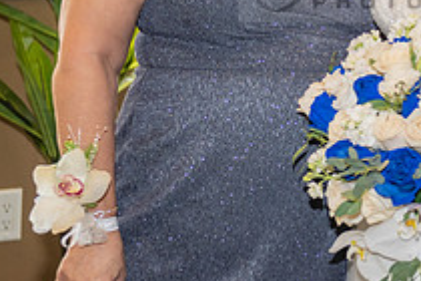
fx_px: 1801
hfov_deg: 13.0
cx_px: 481
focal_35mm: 154
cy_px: -32
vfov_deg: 8.8
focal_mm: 50
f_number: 3.2
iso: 500
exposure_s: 1/160
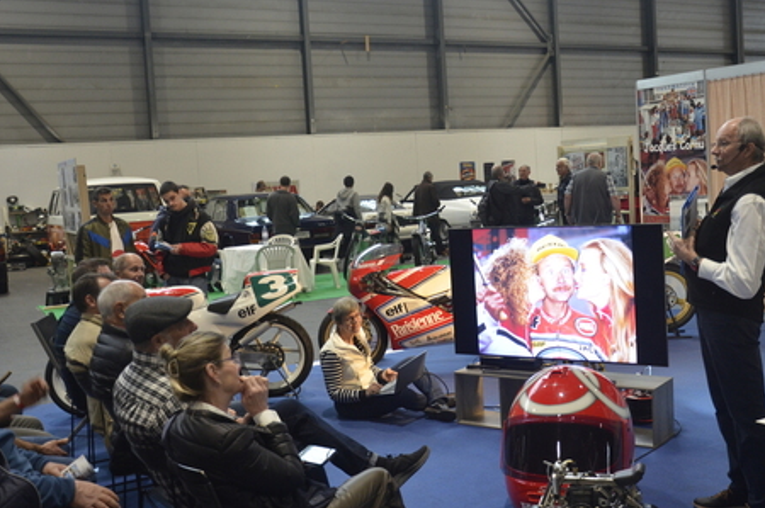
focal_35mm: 44
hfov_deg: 44.4
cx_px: 439
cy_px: 248
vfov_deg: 30.4
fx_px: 934
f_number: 3.8
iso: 800
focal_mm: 22
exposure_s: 1/60
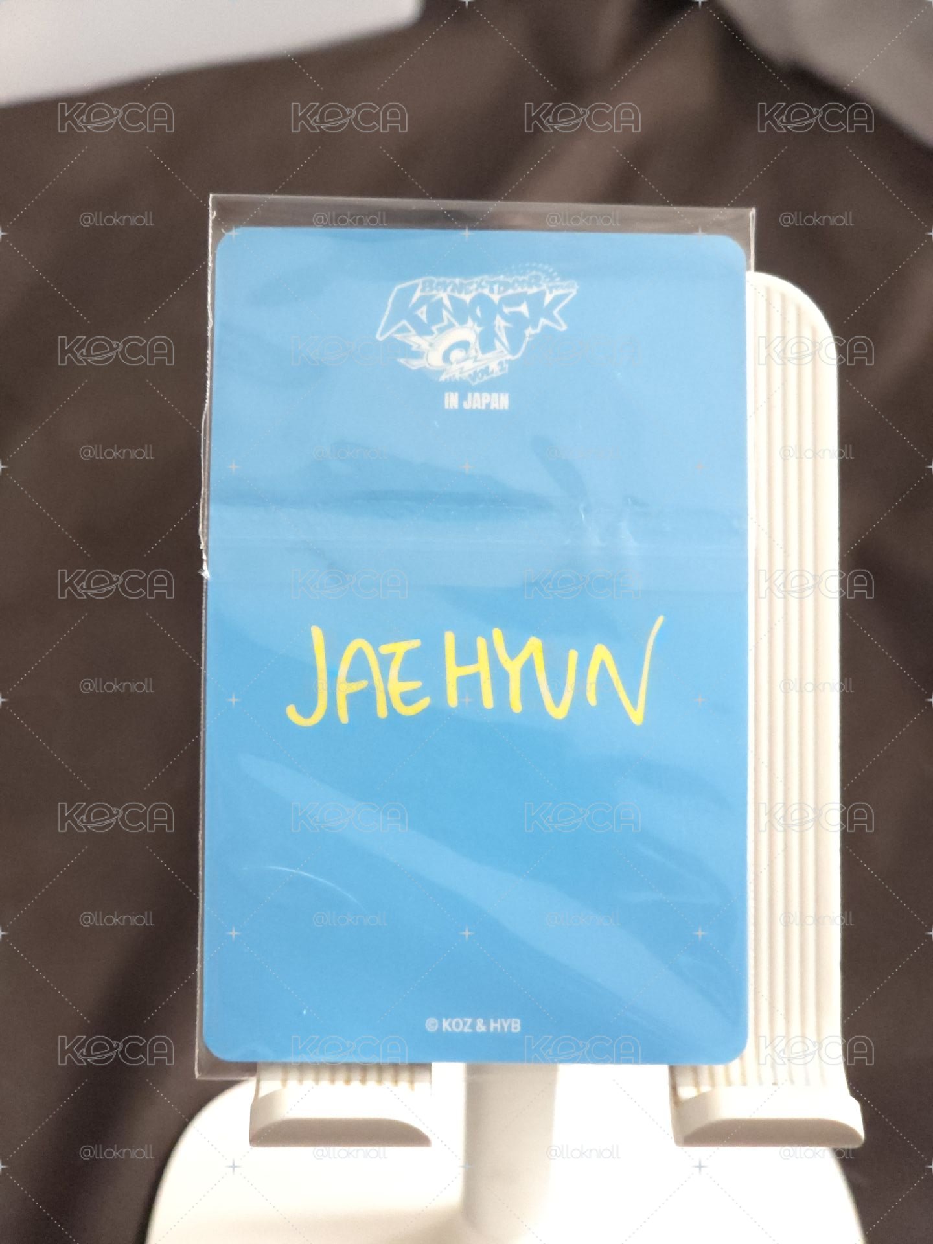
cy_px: 622
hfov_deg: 21.3
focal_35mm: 69
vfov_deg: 28.2
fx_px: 2480
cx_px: 466
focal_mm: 7
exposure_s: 1/30
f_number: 2.4
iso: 1000
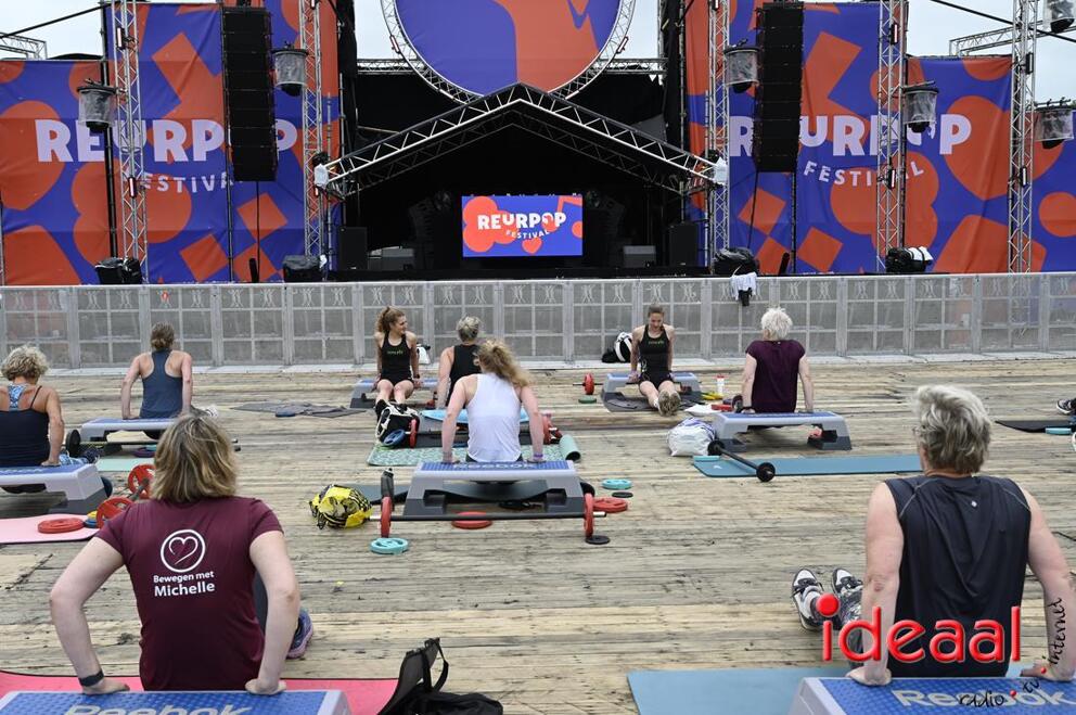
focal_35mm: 36
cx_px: 538
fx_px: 1075
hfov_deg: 53.2
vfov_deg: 36.8
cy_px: 358
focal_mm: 36
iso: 160
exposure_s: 1/250
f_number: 5.6
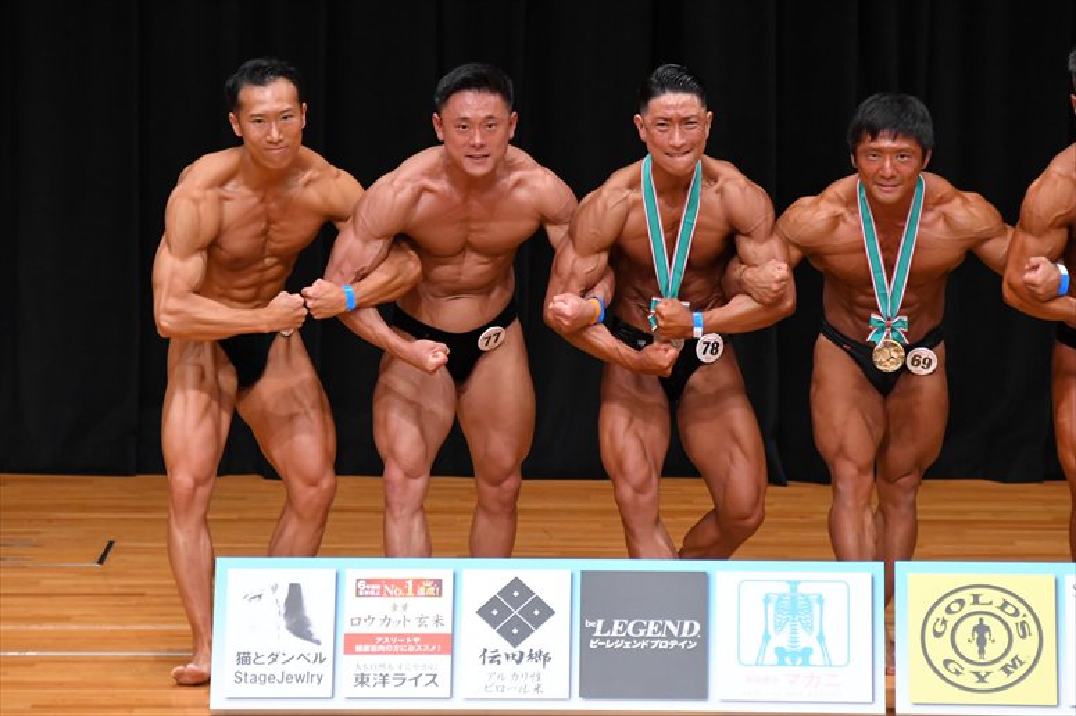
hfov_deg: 6.5
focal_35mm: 315
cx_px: 538
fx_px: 9411
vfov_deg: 4.4
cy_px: 358
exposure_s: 1/400
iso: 3200
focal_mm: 210
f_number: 5.6
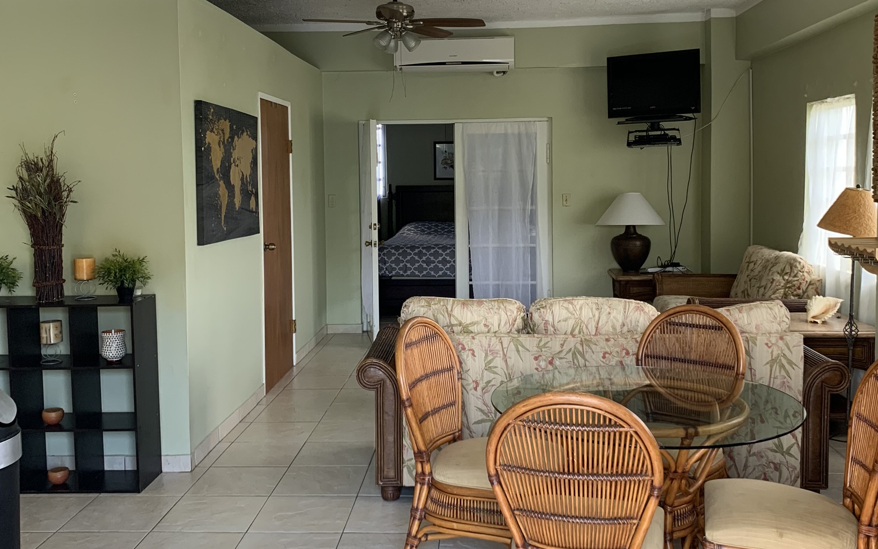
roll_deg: +0.8
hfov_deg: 52.8
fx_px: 885
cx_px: 439
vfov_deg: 34.3
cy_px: 222
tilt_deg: -2.2
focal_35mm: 37
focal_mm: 4.25
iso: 100
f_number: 1.8
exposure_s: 1/77
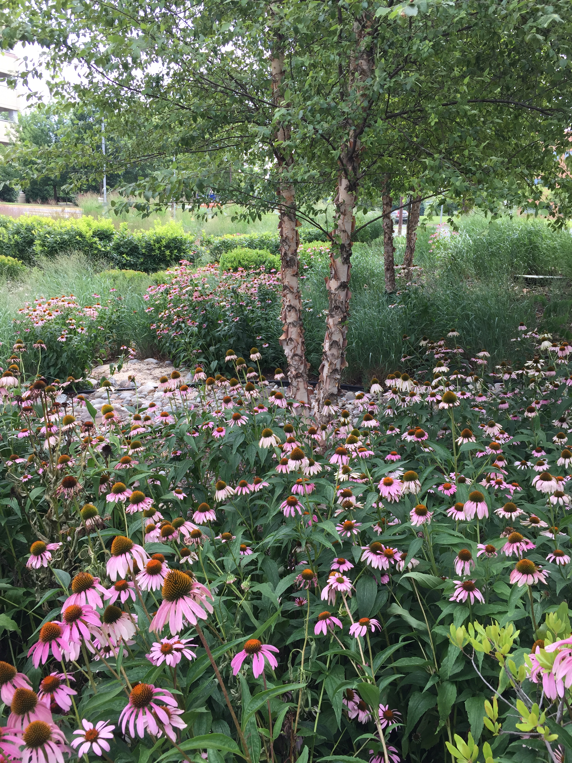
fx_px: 639
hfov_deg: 48.2
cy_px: 382
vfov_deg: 61.7
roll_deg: -1.0
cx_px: 286
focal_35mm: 29
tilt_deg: -13.7
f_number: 2.2
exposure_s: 1/359
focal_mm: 4.15
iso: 32
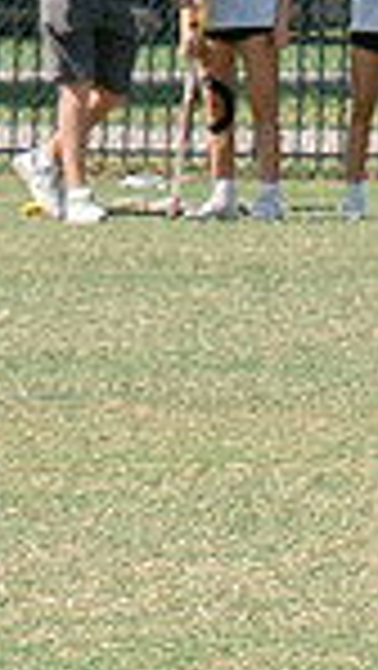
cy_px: 352
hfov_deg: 1.3
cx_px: -922
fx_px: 16063
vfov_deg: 2.4
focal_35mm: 903
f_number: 5.6
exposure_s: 1/1000
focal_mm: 70
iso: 250
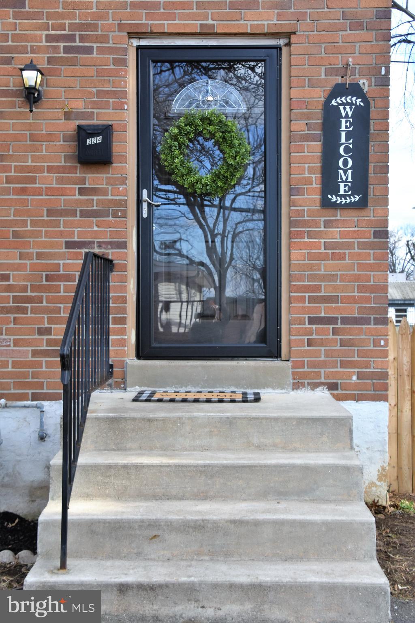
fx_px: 778
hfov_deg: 29.9
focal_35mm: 45
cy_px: 312
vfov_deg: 43.6
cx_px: 208
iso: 720
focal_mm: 30
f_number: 8
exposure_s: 1/500
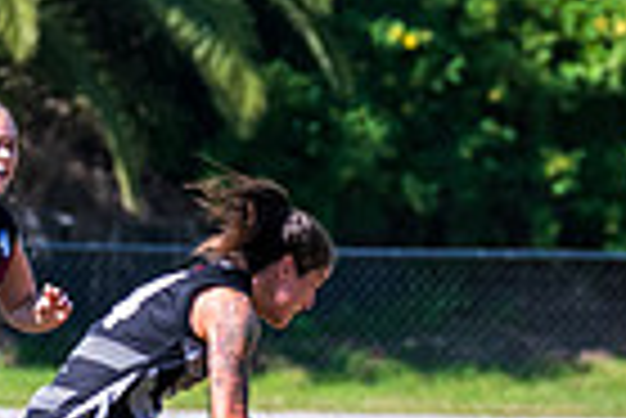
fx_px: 26894
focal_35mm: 1545
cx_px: 277
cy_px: 555
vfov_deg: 0.9
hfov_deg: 1.3
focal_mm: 280
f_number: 7.1
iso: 800
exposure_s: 1/2000
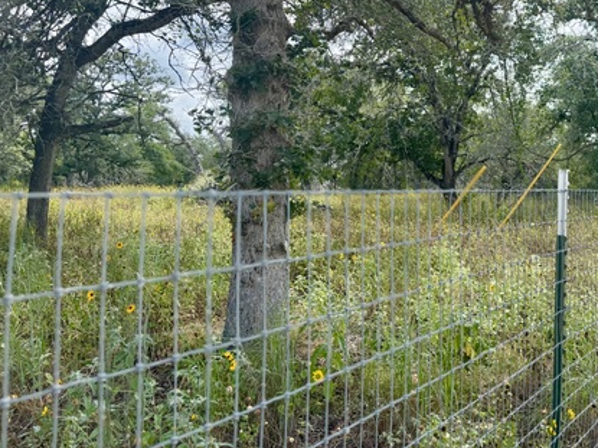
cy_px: 158
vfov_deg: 38.3
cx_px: 422
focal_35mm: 37
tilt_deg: +0.8
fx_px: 639
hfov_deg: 48.8
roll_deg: +1.4
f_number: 1.78
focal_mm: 6.76
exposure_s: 1/2169
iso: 100
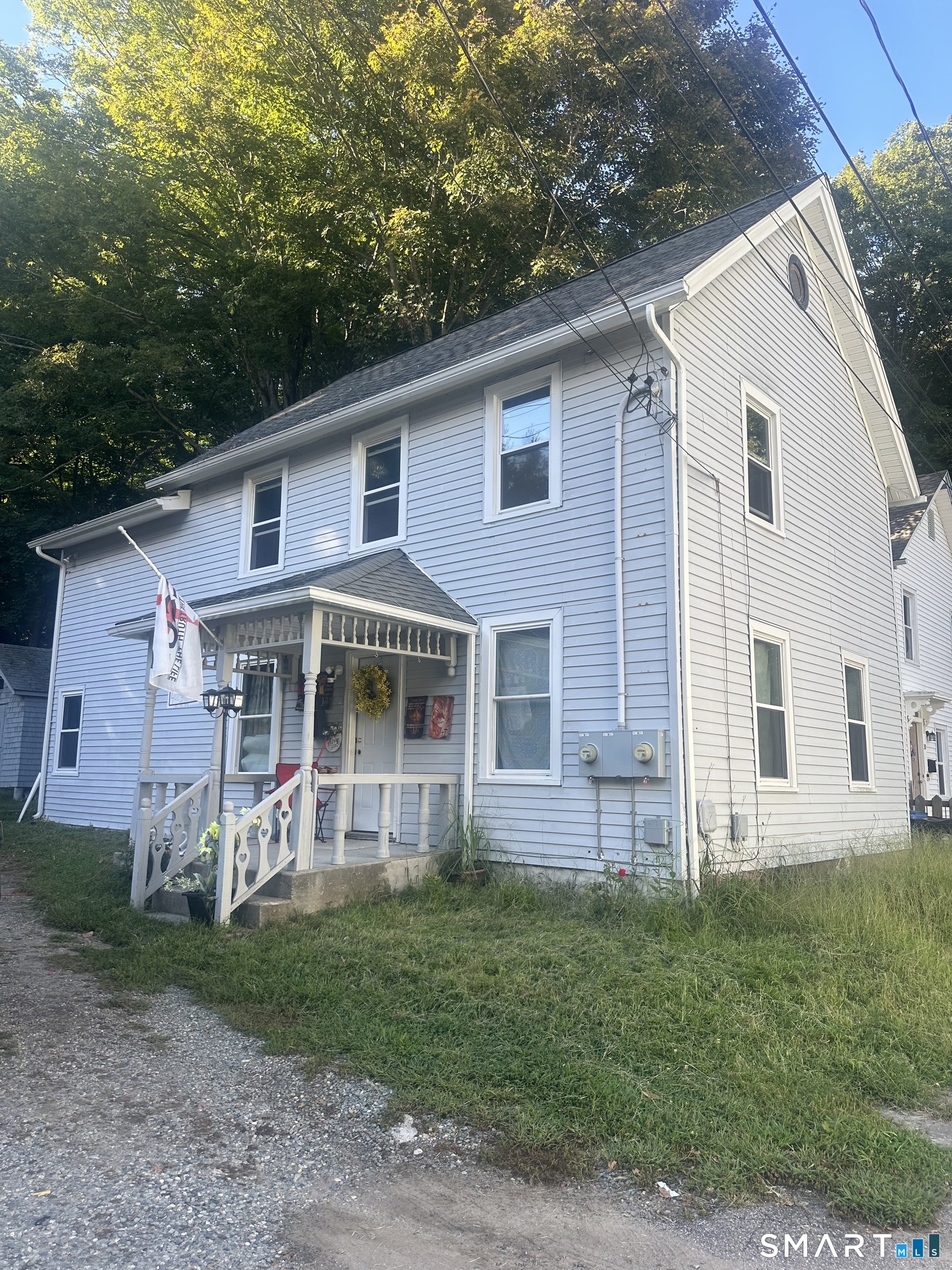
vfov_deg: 71.6
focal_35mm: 24
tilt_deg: +9.7
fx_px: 880
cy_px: 635
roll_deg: -1.7
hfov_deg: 56.8
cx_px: 476
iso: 80
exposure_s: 1/630
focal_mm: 6.86
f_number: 1.78
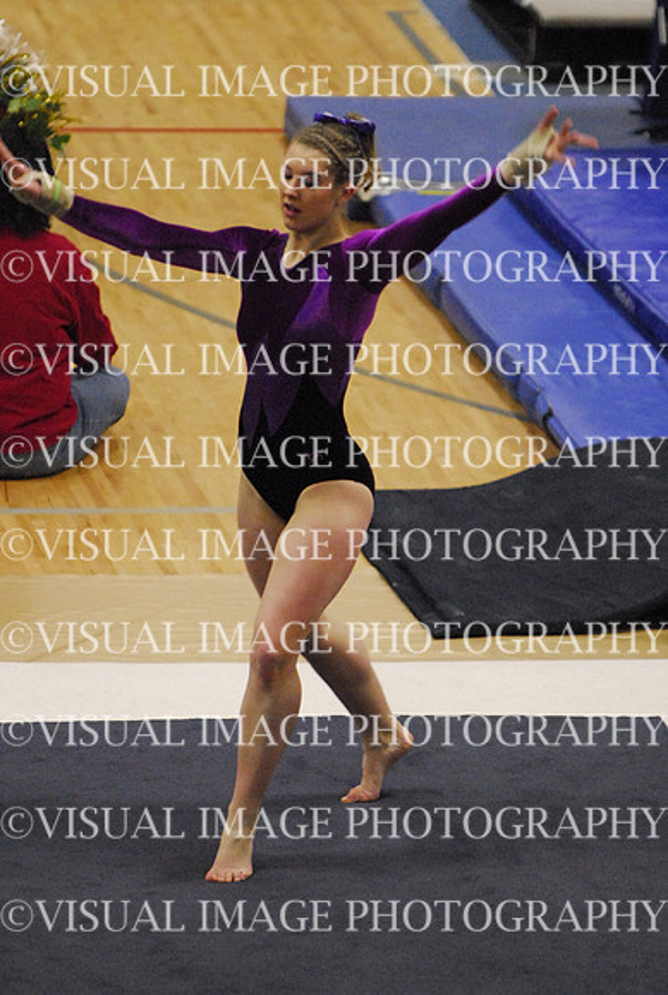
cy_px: 498
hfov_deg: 4.6
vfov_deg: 6.9
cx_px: 334
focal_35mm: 300
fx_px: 8315
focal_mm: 200
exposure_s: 1/320
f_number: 2.8
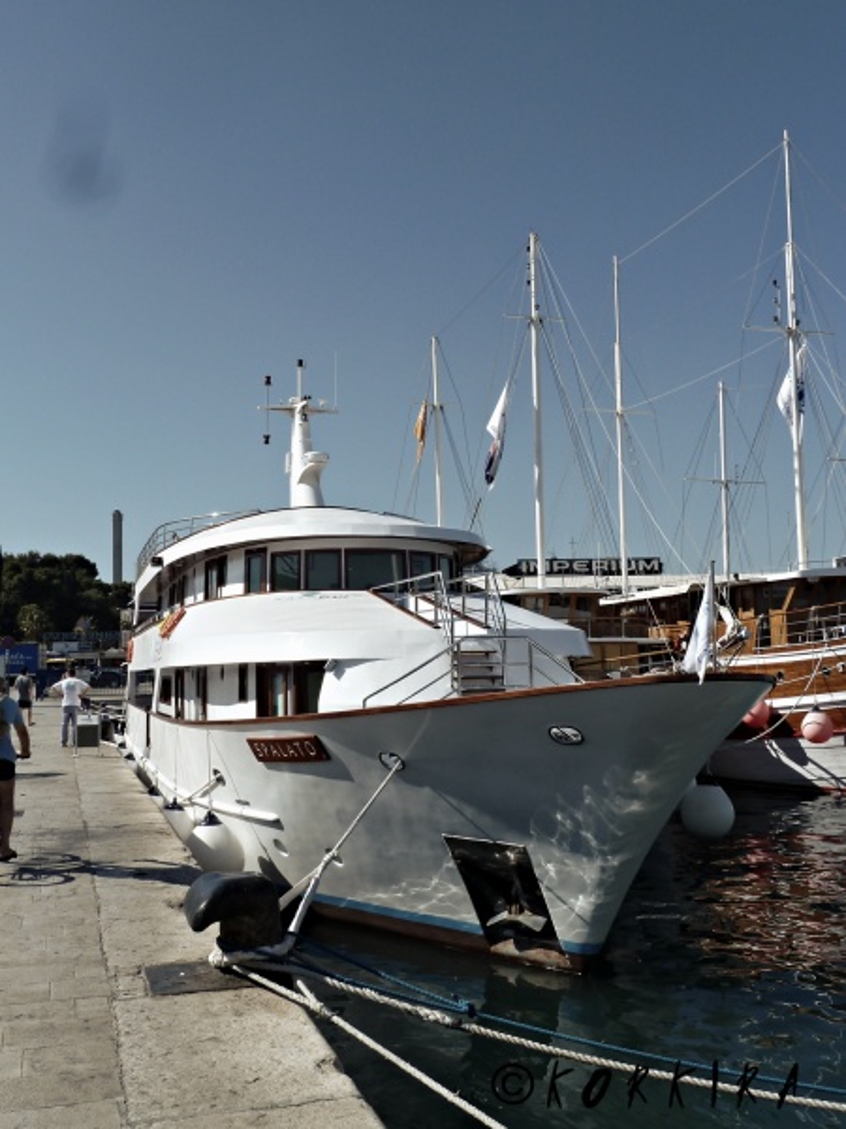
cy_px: 564
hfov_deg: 40.7
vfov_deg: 52.6
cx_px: 423
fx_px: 1141
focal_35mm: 35
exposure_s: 1/500
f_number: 5.6
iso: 80
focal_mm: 5.7
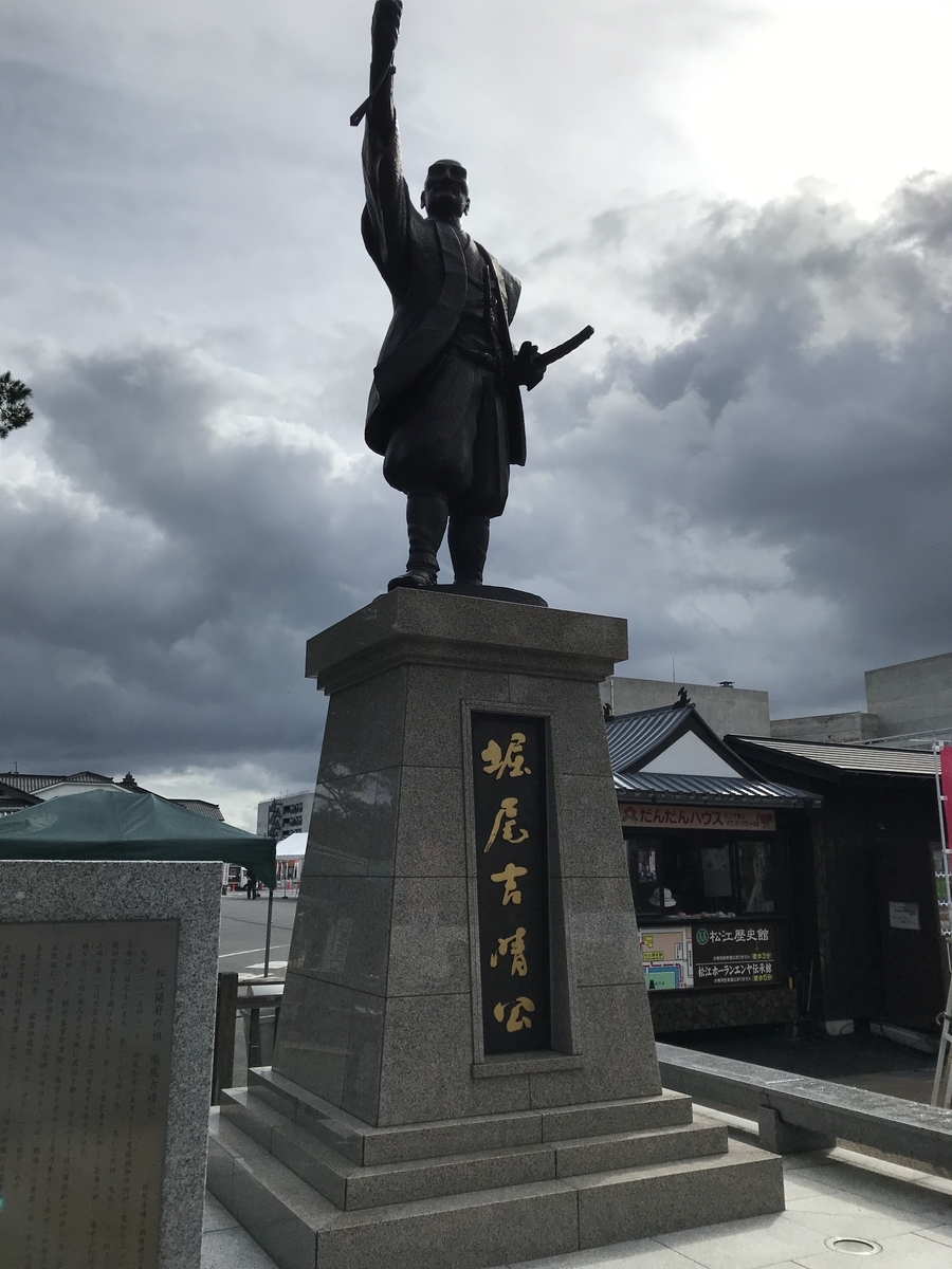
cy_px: 634
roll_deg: +0.4
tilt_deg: +14.3
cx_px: 476
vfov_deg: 63.4
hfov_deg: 49.7
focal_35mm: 28
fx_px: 1027
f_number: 1.8
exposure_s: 1/5319
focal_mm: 3.99
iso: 25
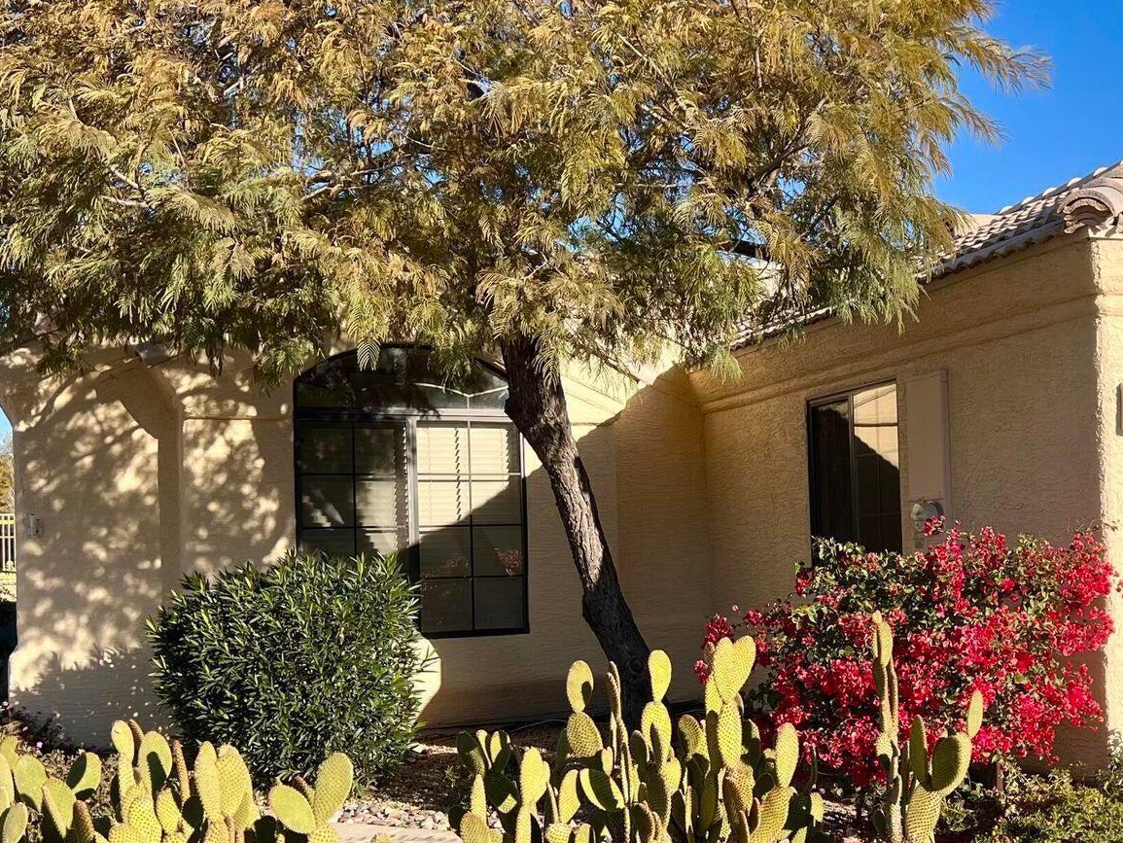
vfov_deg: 30.2
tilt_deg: +1.4
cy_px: 527
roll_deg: +1.5
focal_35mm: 48
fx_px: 1558
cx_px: 753
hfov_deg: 39.2
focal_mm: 5.7
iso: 50
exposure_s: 1/3356
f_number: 1.5
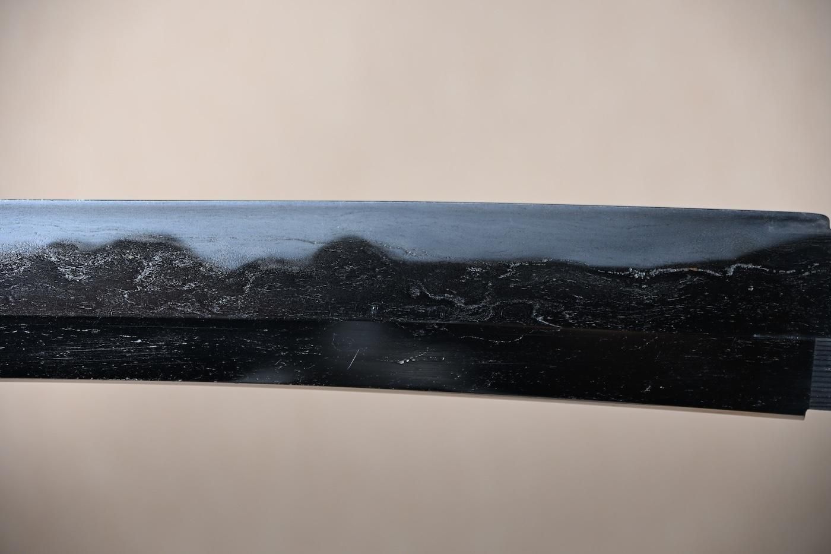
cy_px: 277
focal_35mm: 132
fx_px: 3046
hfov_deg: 15.5
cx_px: 416
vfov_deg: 10.4
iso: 140
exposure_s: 1/3
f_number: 5.6
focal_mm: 88
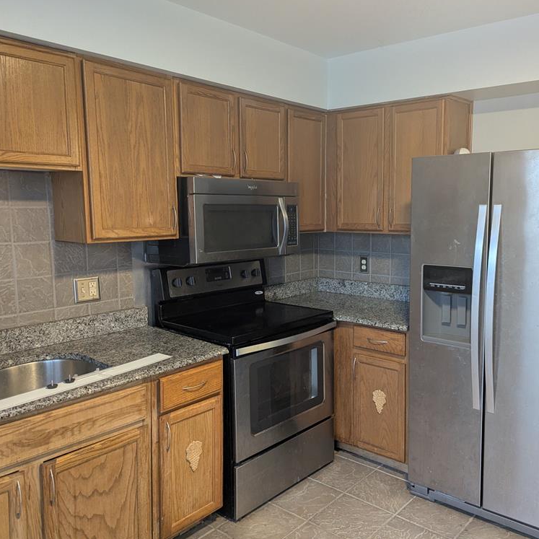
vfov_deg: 55.6
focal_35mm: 29
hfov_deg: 55.1
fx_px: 511
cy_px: 271
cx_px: 330
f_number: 1.85
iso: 703
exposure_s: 1/120
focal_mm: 6.81
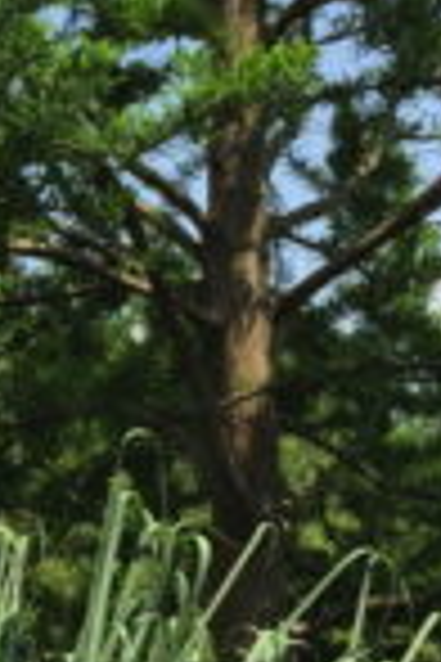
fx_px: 2260
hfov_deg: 10.2
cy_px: 446
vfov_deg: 16.6
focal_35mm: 123
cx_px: -464
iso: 32
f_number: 2.2
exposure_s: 1/1799
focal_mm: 4.15
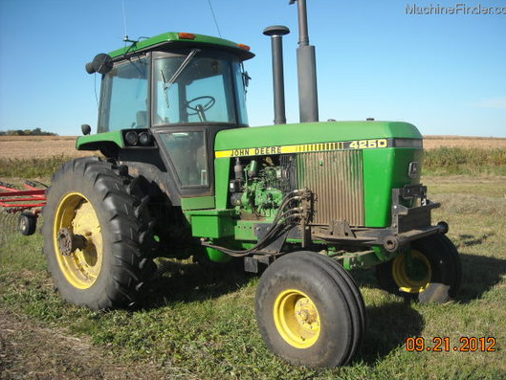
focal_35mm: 36
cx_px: 258
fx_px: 526
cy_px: 190
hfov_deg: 51.3
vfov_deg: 39.7
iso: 64
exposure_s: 1/218
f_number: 5.6
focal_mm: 5.7
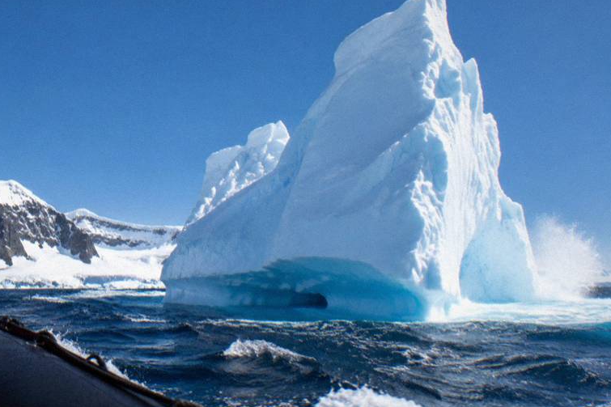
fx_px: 831
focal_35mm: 49
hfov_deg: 40.1
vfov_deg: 27.5
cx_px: 231
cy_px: 239
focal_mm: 37
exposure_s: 1/250
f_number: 9
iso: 320
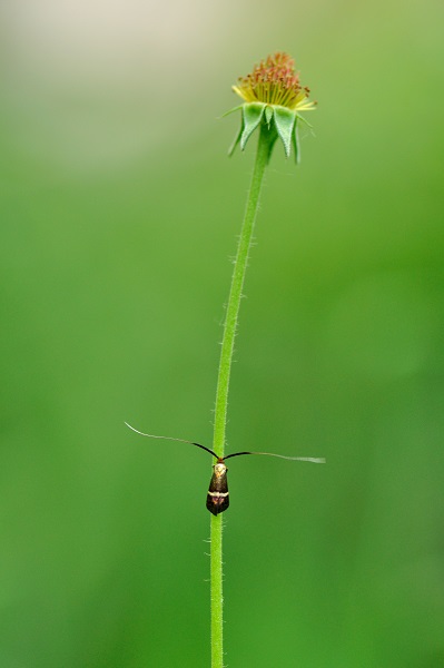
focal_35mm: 158
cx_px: 222
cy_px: 334
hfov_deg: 8.7
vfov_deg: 13.1
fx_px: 2919
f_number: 4.5
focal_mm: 105
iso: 400
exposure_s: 1/125
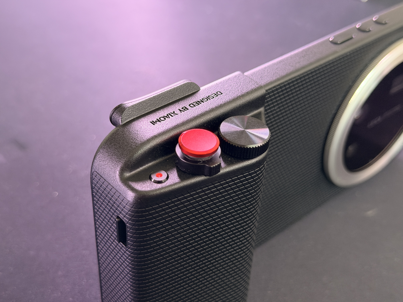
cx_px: 202
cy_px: 151
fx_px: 559
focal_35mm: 48
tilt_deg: -38.7
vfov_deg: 30.3
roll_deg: -0.2
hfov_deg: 39.7
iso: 320
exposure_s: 1/40
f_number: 1.78
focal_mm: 6.76
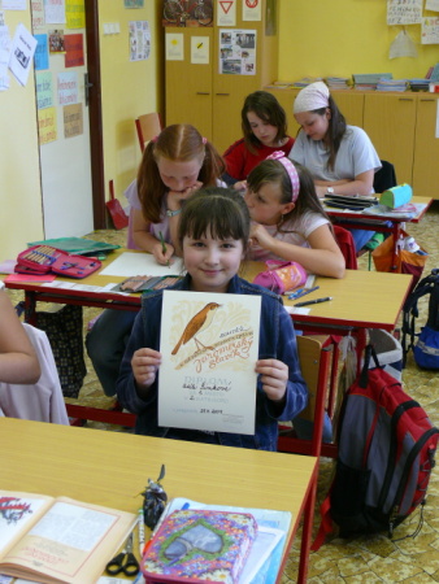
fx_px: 862
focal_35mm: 51
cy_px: 292
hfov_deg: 28.6
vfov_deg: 37.5
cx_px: 220
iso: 160
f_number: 3.2
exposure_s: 1/30
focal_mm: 9.3
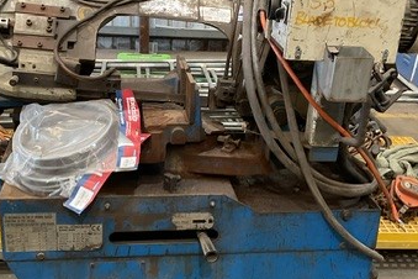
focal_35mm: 57
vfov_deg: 23.7
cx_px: 202
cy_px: 165
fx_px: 662
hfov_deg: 35.1
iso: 160
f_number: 1.8
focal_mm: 3
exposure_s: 1/60
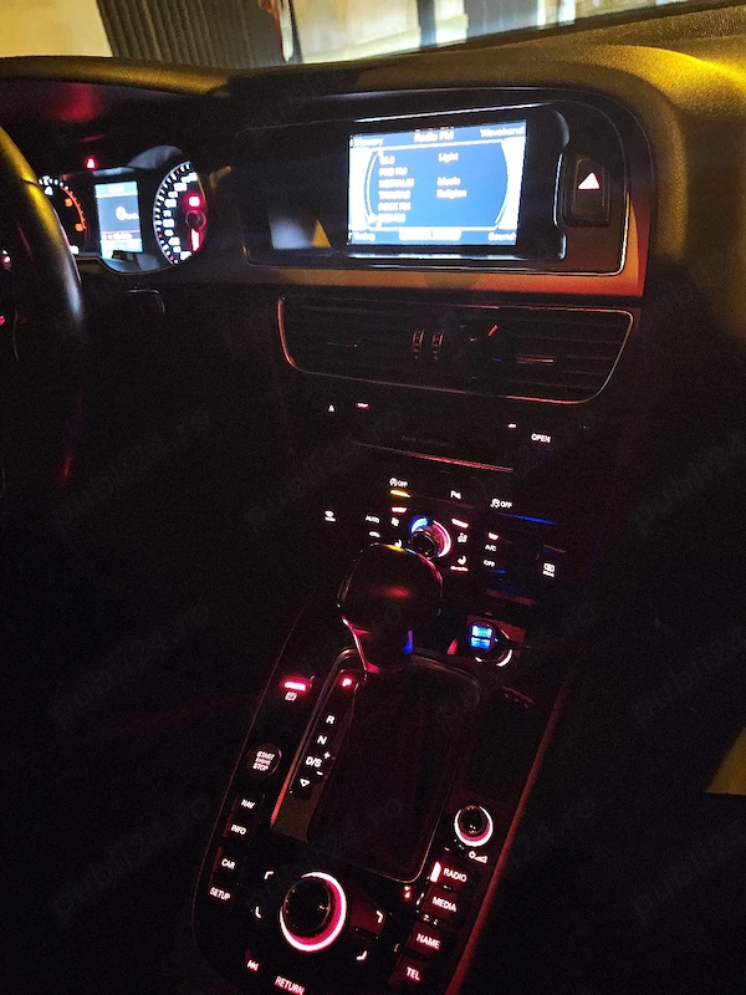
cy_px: 498
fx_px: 661
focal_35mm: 23
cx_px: 373
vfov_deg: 73.9
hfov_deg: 58.9
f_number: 1.7
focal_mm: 6.3
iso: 5000
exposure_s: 1/15
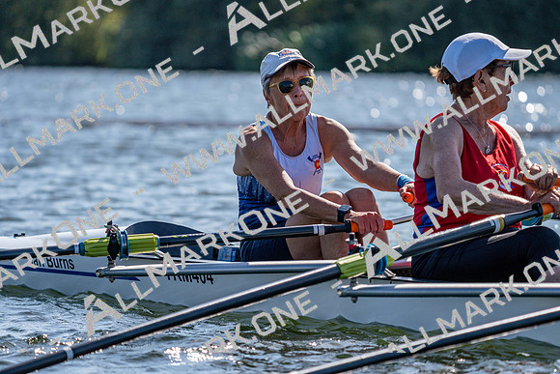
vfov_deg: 5.2
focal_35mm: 264
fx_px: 4107
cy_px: 187
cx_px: 280
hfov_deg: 7.8
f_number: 5.6
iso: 250
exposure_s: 1/2000
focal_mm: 264
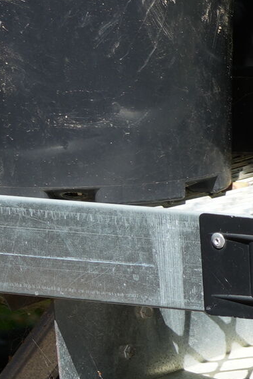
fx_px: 3995
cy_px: 586
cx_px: 913
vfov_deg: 5.4
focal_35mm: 379
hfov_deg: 3.5
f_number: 7.1
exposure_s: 1/125
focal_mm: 50
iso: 100
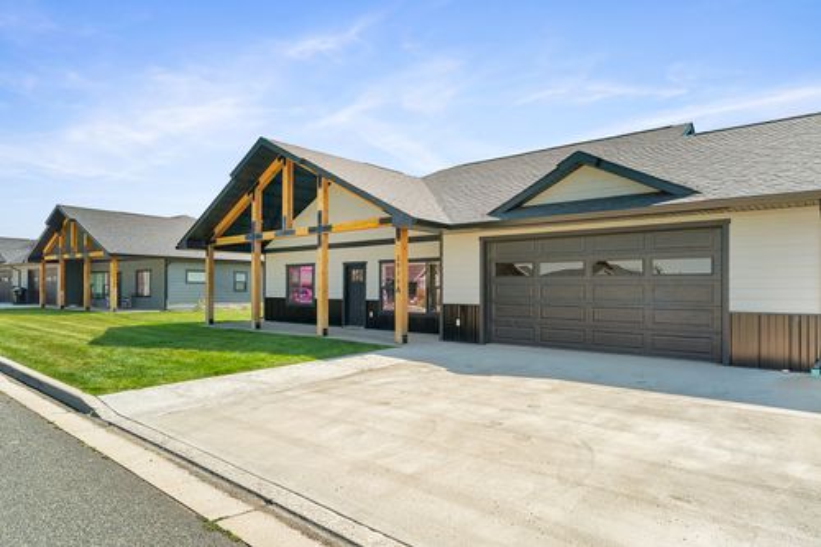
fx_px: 463
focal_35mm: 20
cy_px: 274
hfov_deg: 83.1
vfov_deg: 61.1
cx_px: 410
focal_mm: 20.3
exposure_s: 1/2500
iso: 640
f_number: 7.1
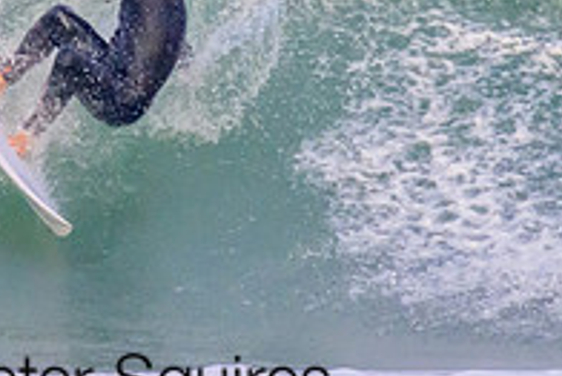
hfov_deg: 0.8
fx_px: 38634
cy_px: -96
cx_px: 120
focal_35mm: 2473
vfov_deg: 0.6
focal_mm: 800
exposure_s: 1/2000
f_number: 11
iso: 4500
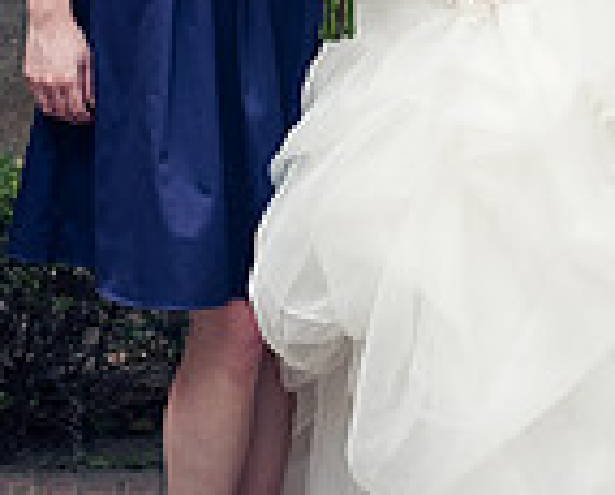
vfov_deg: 10.3
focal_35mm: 147
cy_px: -142
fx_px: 2681
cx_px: 604
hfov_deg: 12.9
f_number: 5.6
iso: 400
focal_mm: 50
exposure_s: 1/250
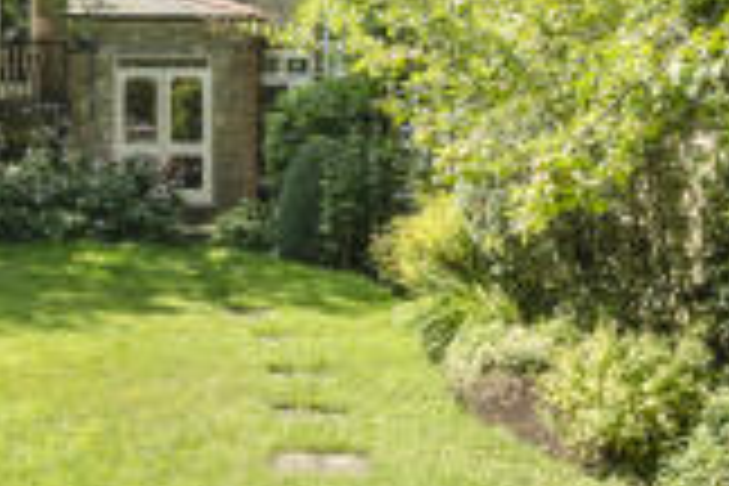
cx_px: 130
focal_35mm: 44
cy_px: 83
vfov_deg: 29.7
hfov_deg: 42.2
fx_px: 891
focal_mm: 10
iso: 100
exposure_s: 1/15
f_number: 22
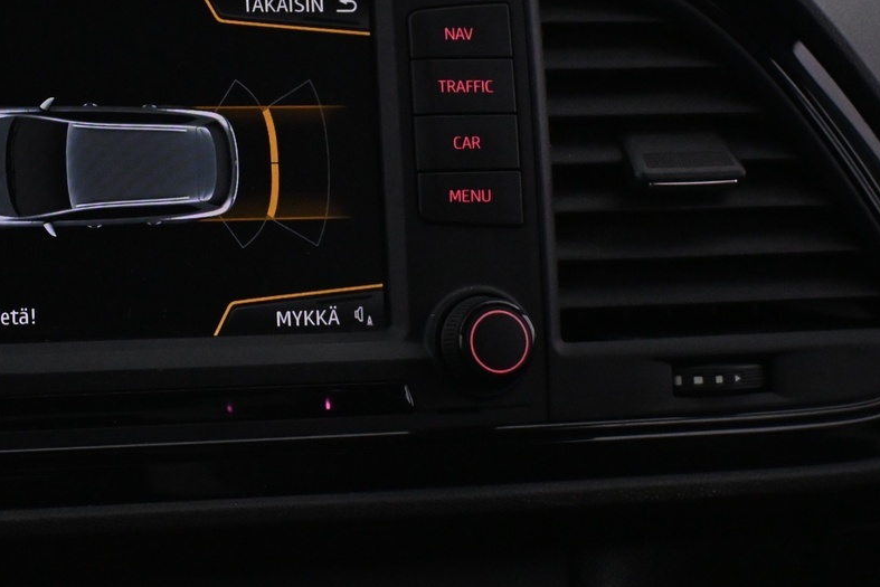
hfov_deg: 19.2
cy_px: 75
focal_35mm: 105
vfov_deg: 13.0
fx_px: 2567
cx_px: 115
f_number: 5
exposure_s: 1/60
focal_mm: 34
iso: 3200
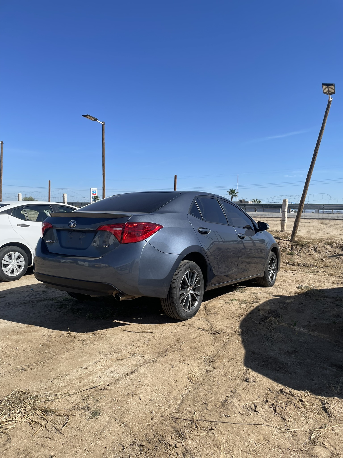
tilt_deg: -3.2
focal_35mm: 26
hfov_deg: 53.1
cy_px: 229
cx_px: 172
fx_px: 344
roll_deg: -0.9
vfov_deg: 67.3
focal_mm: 4.2
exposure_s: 1/4000
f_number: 1.6
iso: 32
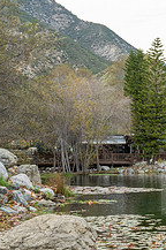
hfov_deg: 16.3
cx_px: 262
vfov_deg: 26.7
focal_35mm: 75
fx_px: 520
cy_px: 187
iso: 200
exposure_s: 1/125
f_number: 5.6
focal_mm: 28
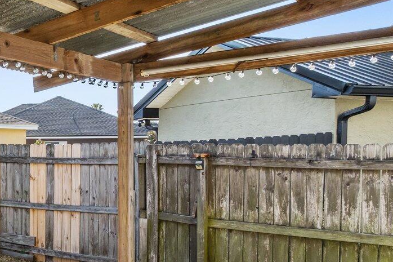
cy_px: 136
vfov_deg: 30.5
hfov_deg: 35.9
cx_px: -66
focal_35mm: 44
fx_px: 480
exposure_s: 1/200
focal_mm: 10
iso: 400
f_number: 9
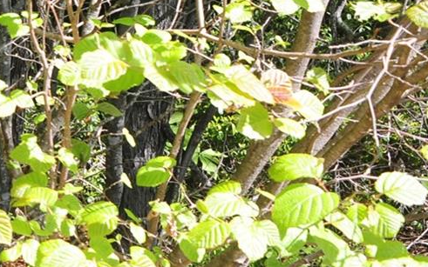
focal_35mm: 102
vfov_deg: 12.6
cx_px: -416
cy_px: -42
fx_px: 1190
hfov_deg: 16.1
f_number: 5.6
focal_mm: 24
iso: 200
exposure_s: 1/125
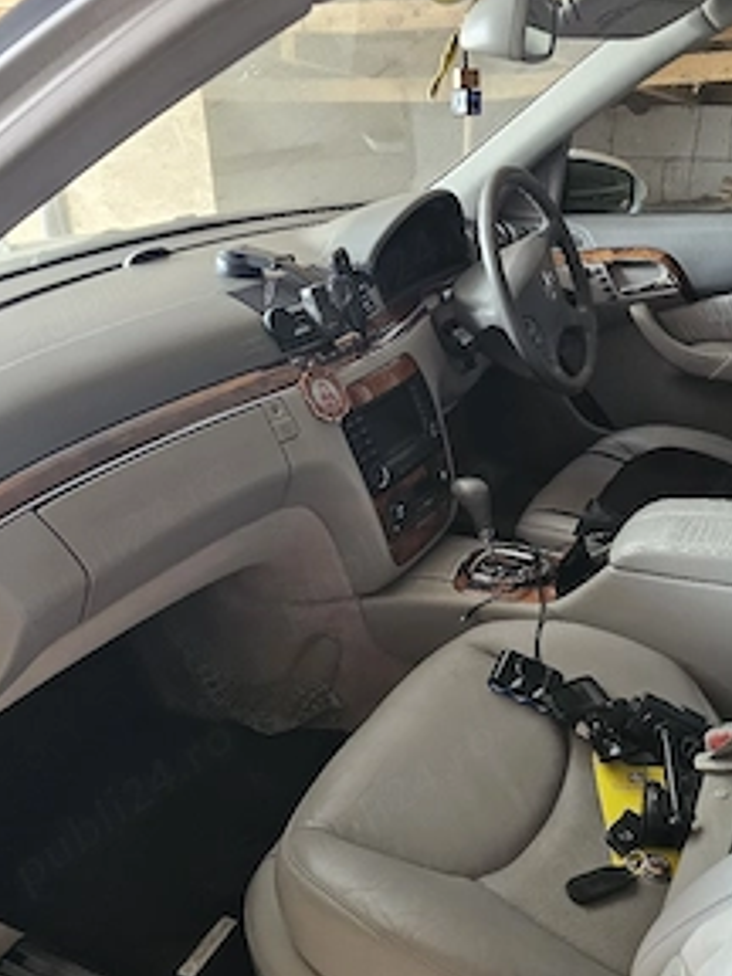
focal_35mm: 32
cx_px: 454
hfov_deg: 43.8
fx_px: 902
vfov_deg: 56.4
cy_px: 583
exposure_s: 1/101
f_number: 1.7
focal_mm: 6.3
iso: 1000
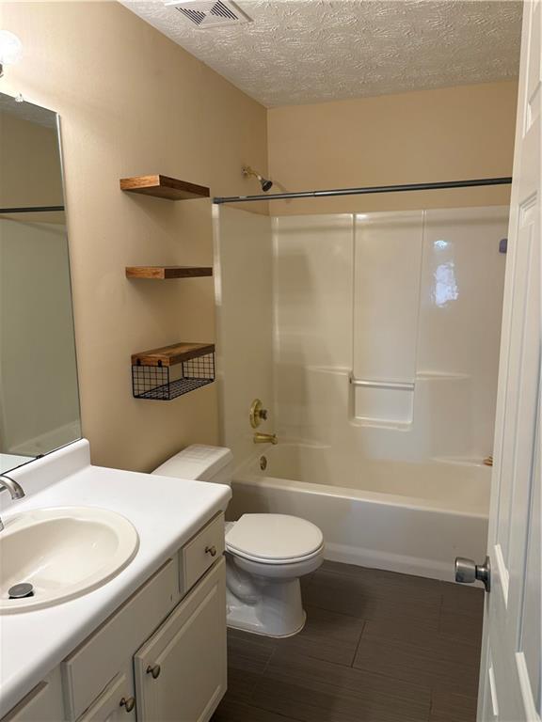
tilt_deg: -9.1
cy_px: 361
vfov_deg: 67.3
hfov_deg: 53.1
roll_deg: +0.1
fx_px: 543
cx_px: 271
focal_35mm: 26
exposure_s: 1/60
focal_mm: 5.96
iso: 100
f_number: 1.6
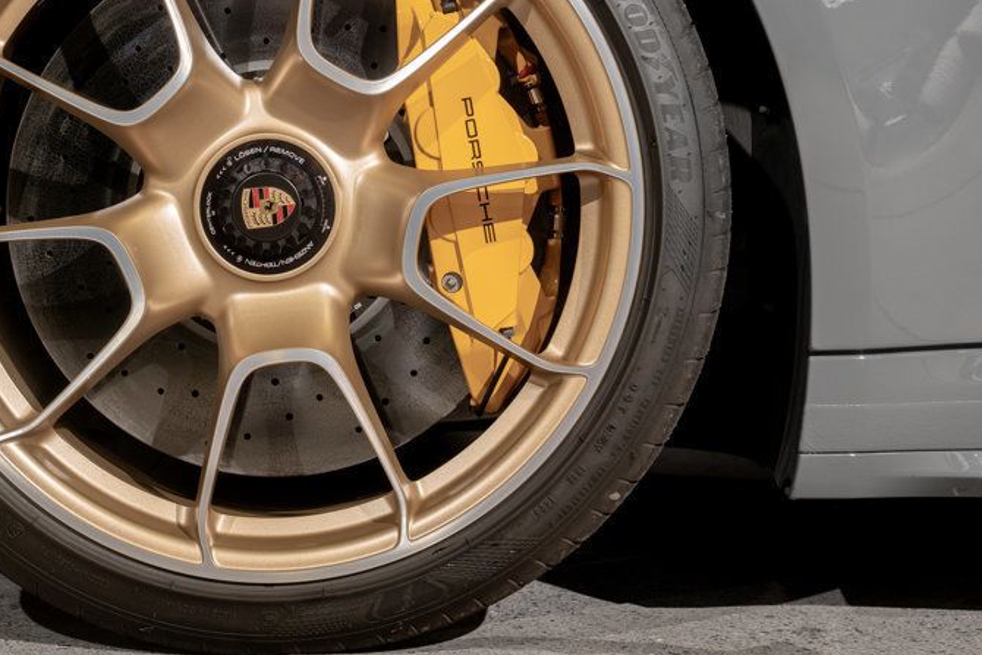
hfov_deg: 24.0
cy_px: 216
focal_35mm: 84
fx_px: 2292
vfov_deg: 16.2
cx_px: 276
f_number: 5.6
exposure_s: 1/50
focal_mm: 55
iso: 400
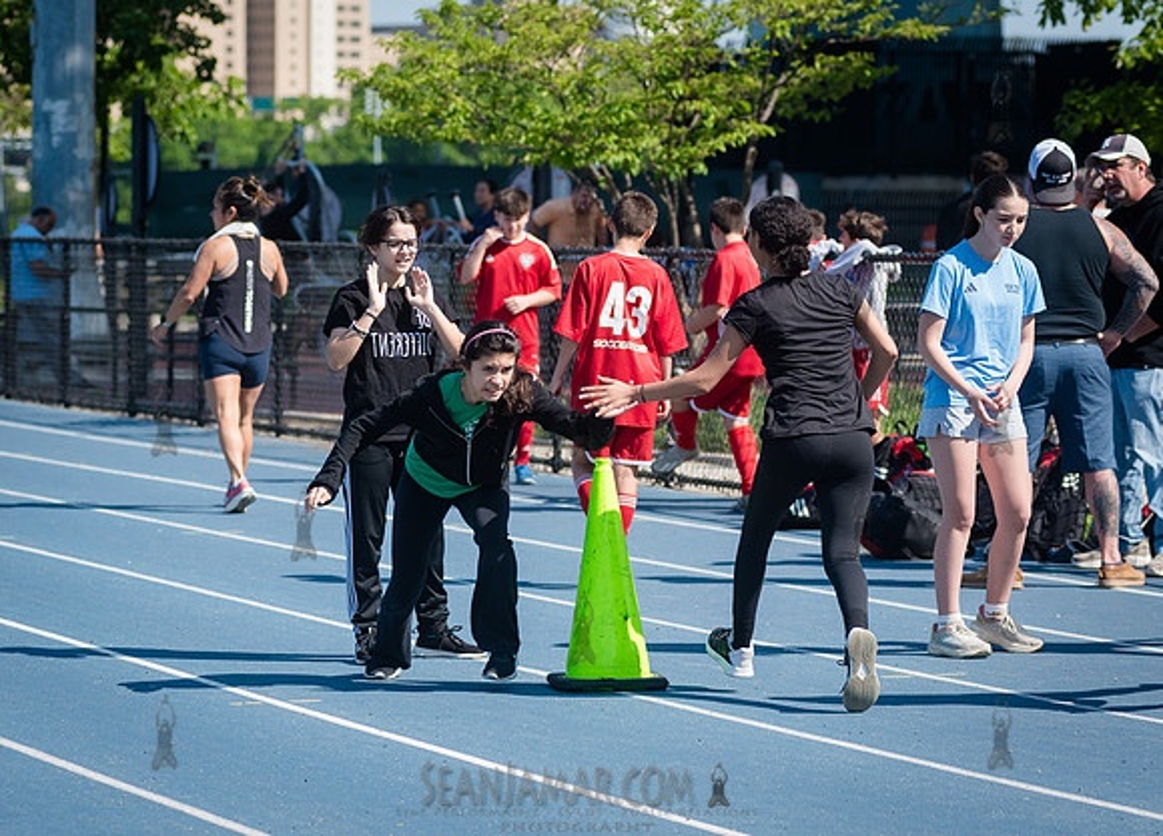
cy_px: 430
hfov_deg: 11.1
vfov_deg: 8.0
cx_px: 581
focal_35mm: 180
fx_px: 5968
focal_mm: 120
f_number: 4
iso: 400
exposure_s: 1/2500
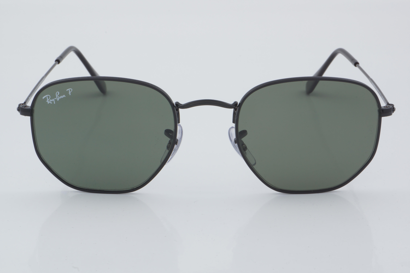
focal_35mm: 82
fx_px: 940
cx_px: 205
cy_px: 136
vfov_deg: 16.6
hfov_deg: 24.6
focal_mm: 55
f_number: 32
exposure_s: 1/4
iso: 100
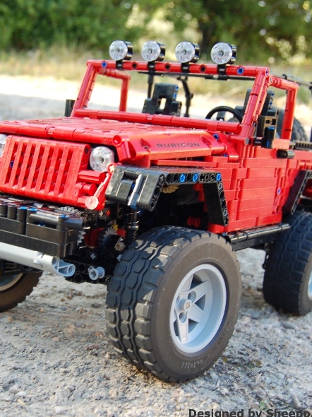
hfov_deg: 32.8
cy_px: 208
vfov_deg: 43.0
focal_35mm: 44
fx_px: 529
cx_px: 146
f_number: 4.5
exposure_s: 1/60
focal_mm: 20
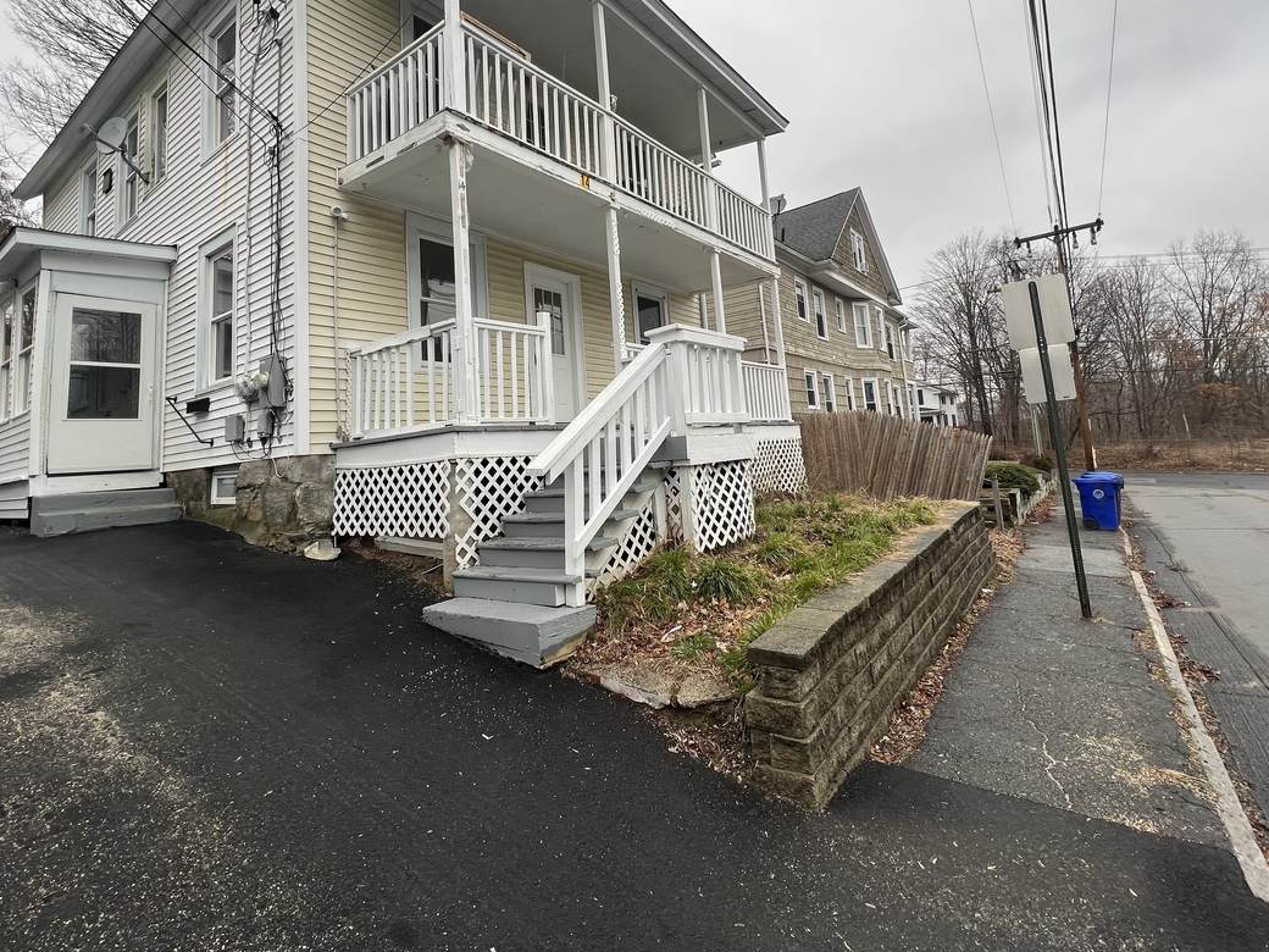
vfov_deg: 77.0
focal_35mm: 16
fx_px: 587
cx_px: 655
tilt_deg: +7.2
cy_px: 371
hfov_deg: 94.5
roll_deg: +4.1
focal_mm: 1.57
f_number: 1.8
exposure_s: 1/102
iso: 32
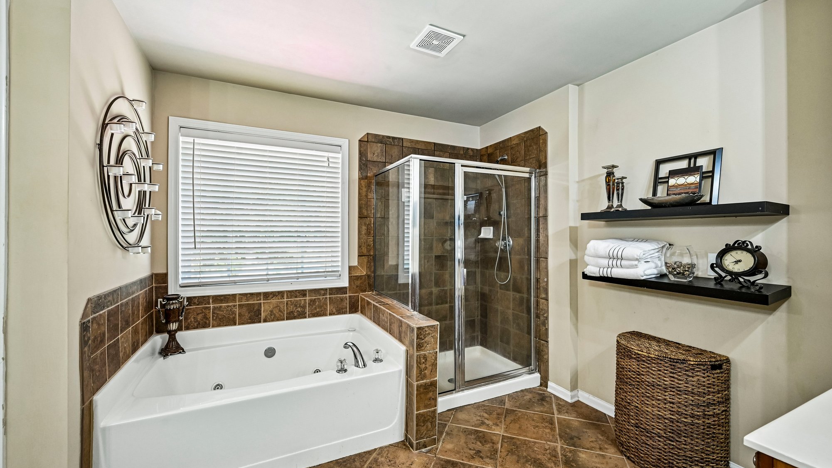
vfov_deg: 70.5
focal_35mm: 15
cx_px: 412
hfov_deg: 103.0
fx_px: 331
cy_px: 236
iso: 400
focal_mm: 14
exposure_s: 1/15
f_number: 8
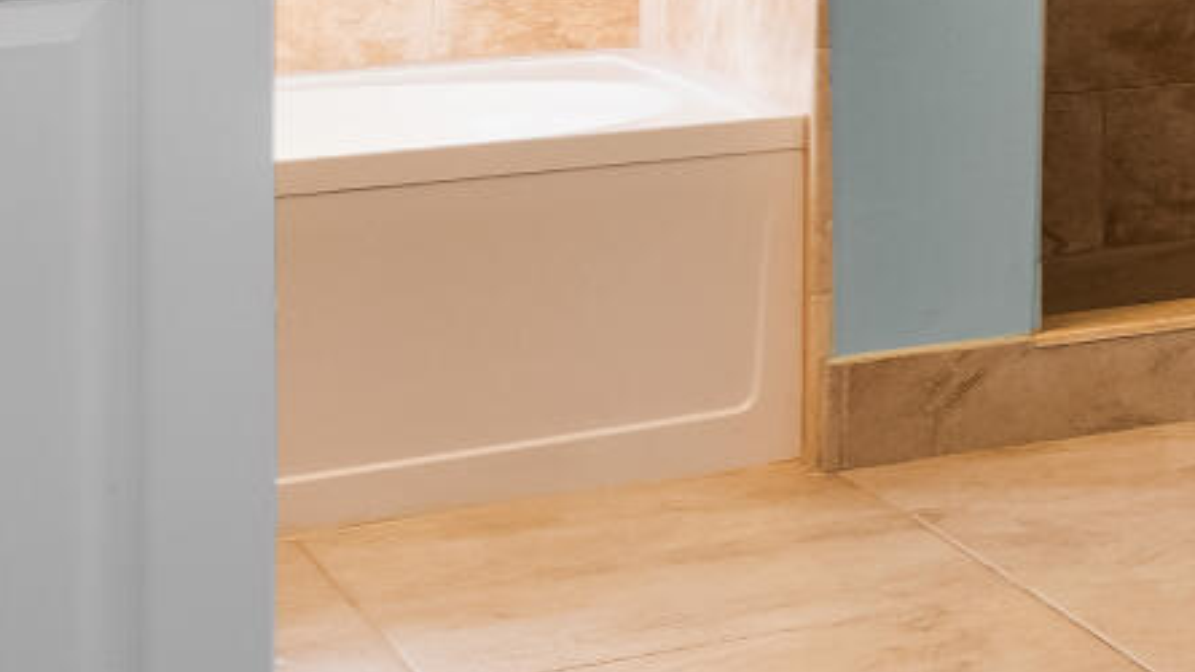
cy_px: -466
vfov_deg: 10.2
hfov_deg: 11.4
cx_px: 3572
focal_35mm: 113
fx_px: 3580
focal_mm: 16
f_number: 5.6
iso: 250
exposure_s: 1/30
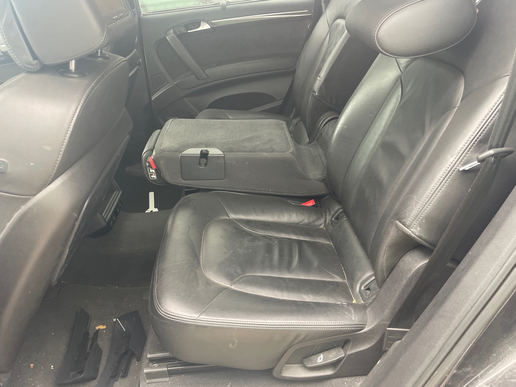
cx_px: 258
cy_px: 194
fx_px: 388
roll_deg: +8.1
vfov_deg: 53.1
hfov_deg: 67.3
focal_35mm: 26
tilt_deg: -28.4
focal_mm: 4.2
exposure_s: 1/60
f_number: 1.6
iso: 160
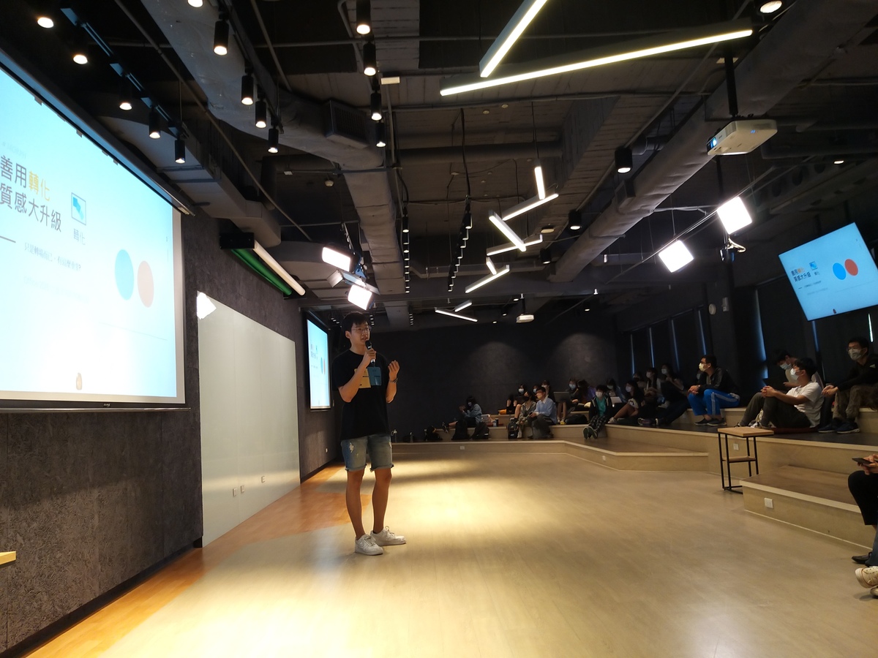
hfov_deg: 65.3
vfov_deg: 51.4
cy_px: 329
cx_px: 439
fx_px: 685
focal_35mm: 27
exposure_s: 1/60
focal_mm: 3.93
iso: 80
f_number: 1.7
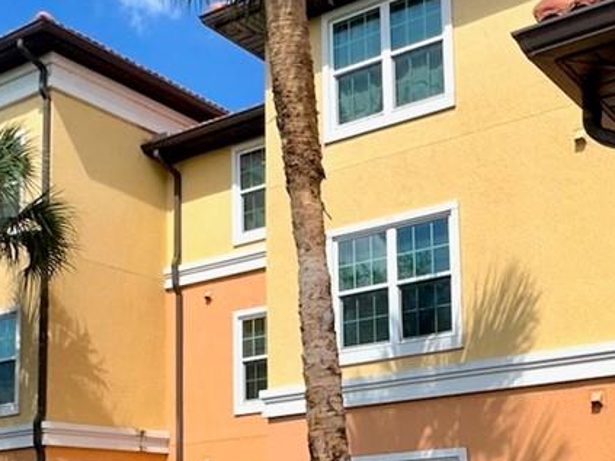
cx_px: 507
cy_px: 425
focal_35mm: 53
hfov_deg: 34.8
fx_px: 941
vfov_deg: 26.5
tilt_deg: +8.1
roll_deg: +2.9
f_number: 2.2
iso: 50
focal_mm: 2.22
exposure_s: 1/2257
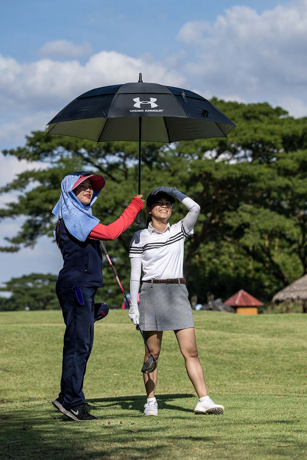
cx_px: 154
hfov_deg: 14.0
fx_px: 1253
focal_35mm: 98
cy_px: 230
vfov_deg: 20.8
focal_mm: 98
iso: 360
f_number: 4
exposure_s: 1/5000
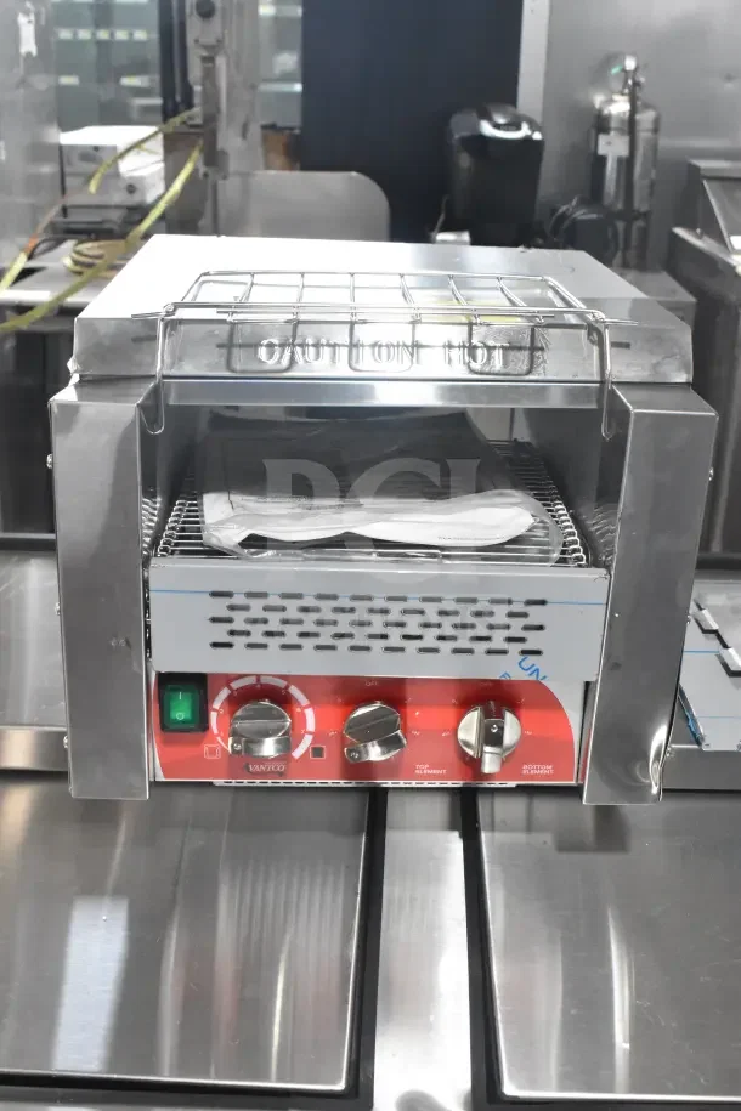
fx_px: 1204
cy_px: 556
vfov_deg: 49.6
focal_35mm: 39
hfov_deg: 34.2
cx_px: 370
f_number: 8
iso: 6400
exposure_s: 1/250
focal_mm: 26
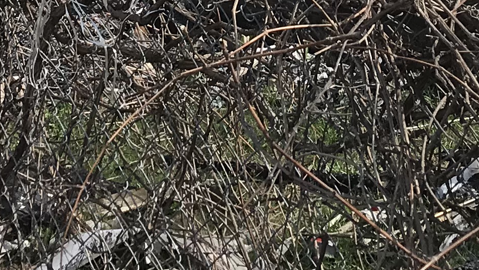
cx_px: 316
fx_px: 1664
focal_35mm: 131
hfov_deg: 16.4
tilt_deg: +4.2
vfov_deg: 8.7
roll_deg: -1.1
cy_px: -291
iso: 20
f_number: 1.8
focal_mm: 3.99
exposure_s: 1/1808
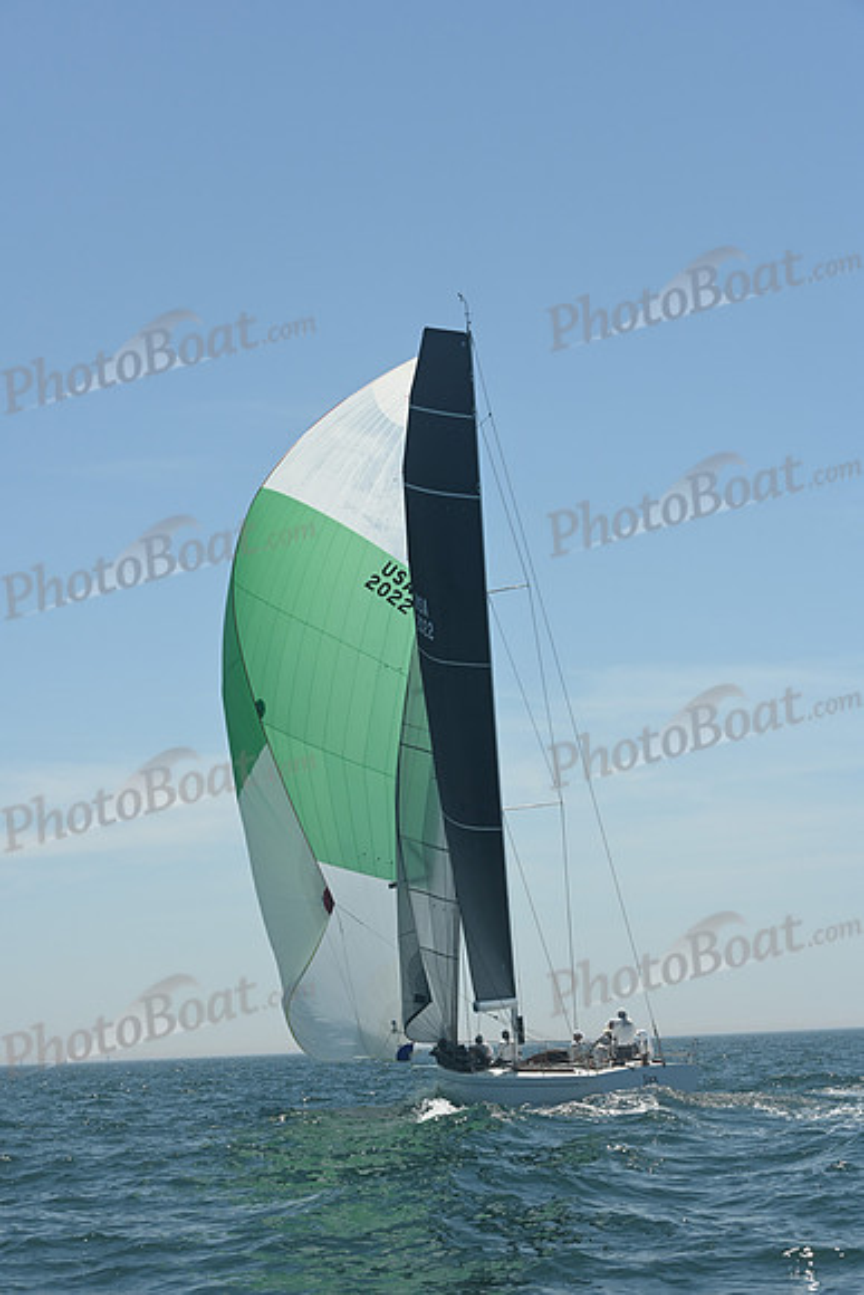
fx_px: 2518
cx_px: 432
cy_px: 648
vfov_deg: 28.8
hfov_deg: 19.5
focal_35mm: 70
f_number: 8
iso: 320
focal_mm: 70
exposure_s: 1/1000
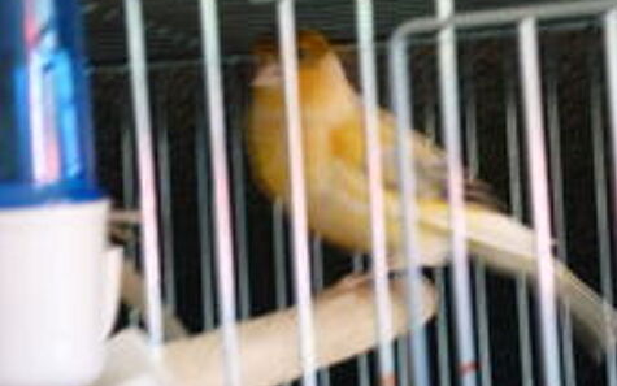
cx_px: 310
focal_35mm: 106
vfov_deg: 12.3
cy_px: 164
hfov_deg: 19.6
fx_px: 1783
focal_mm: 16.4
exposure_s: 1/6
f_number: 4.8
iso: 400
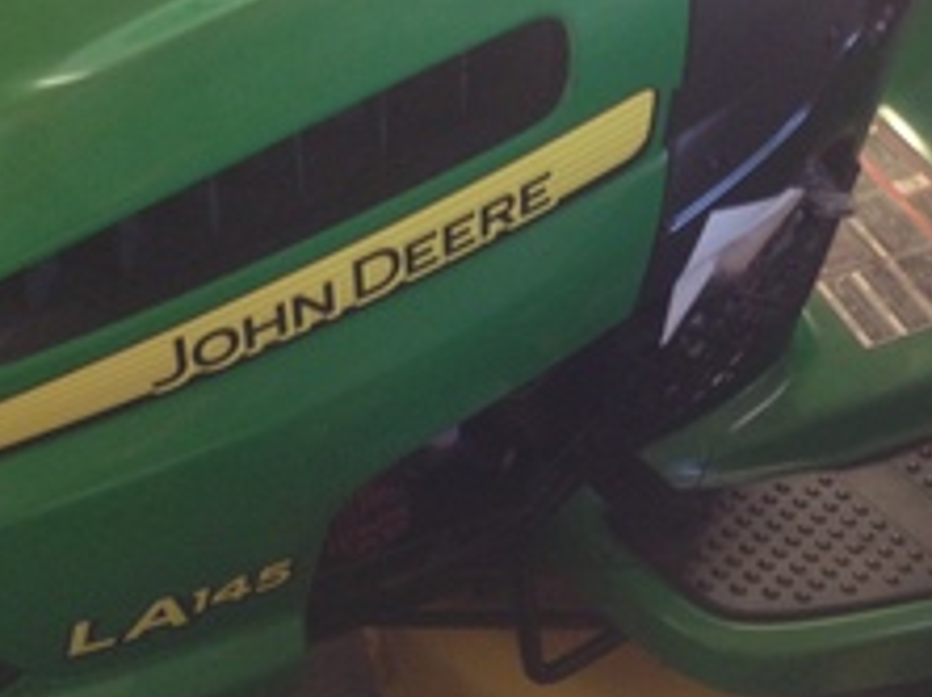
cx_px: 756
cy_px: 307
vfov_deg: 18.2
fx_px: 2178
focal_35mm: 81
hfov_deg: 23.8
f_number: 2.4
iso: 160
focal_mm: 4.13
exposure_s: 1/20
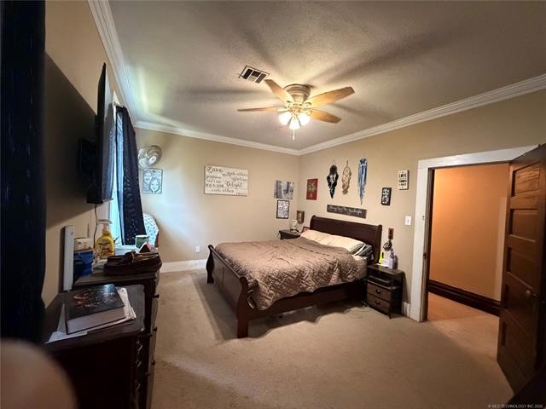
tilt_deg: -1.7
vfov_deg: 85.7
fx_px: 221
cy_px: 204
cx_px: 273
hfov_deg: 102.1
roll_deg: -2.6
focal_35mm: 14
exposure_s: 1/60
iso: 1250
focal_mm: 2.22
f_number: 2.2
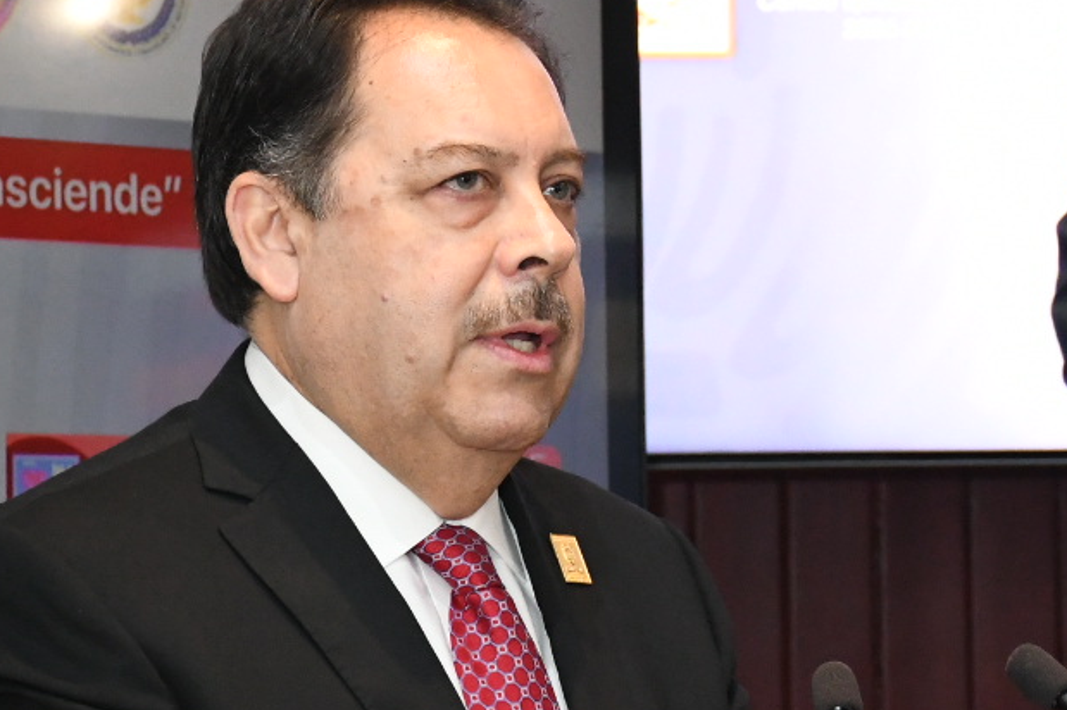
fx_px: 6517
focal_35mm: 220
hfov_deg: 9.3
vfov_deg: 6.2
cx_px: 964
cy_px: 298
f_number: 5.6
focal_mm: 56
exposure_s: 1/125
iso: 3200
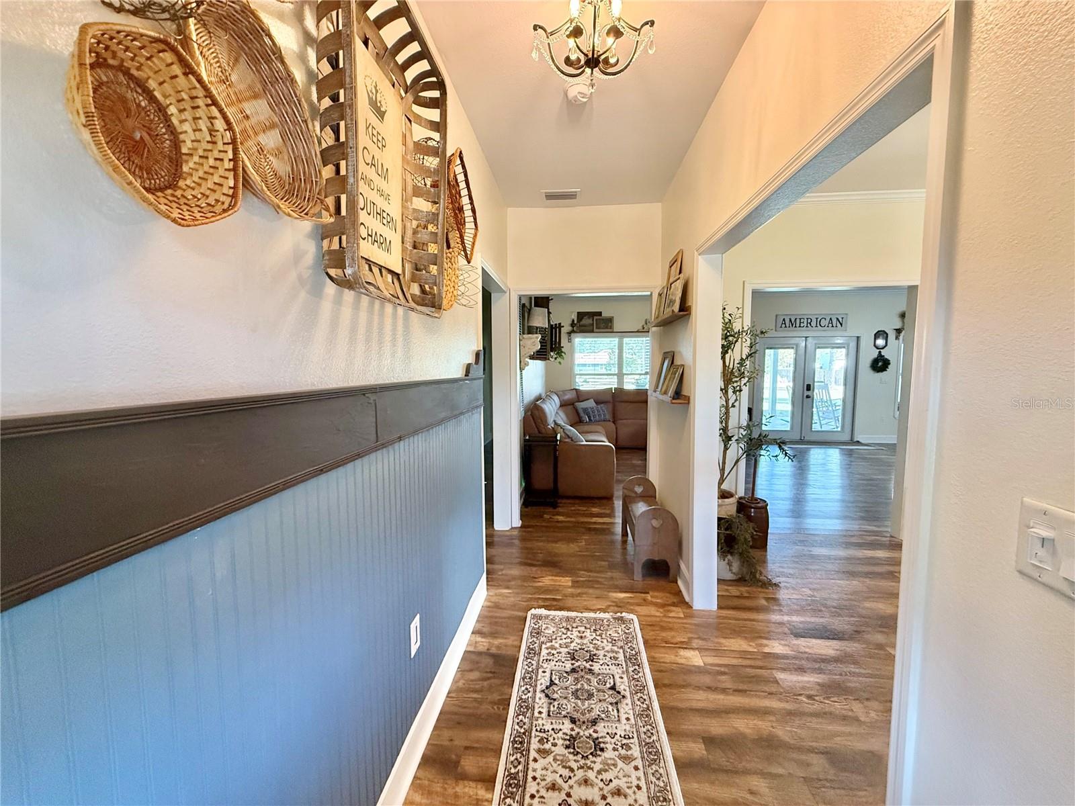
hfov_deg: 102.1
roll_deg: +0.3
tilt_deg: -4.7
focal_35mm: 14
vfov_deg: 85.7
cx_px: 538
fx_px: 435
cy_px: 403
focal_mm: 2.22
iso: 500
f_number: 2.2
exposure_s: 1/120
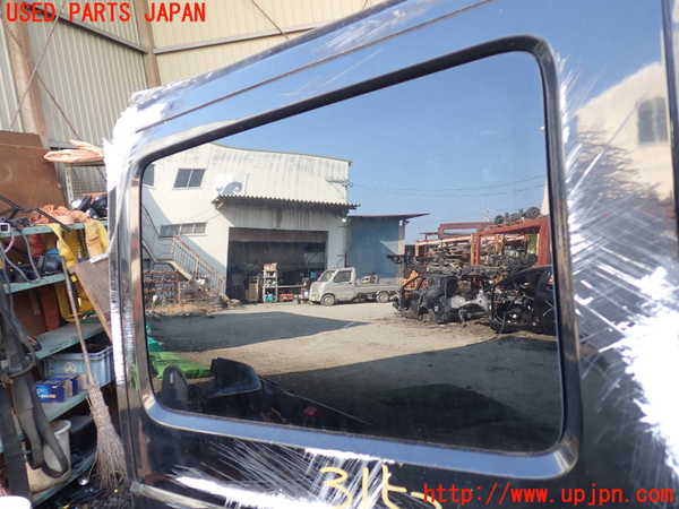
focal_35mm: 30
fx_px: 588
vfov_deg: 46.8
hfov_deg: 60.0
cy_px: 254
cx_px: 340
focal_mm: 5.4
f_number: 2.3
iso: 100
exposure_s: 1/100
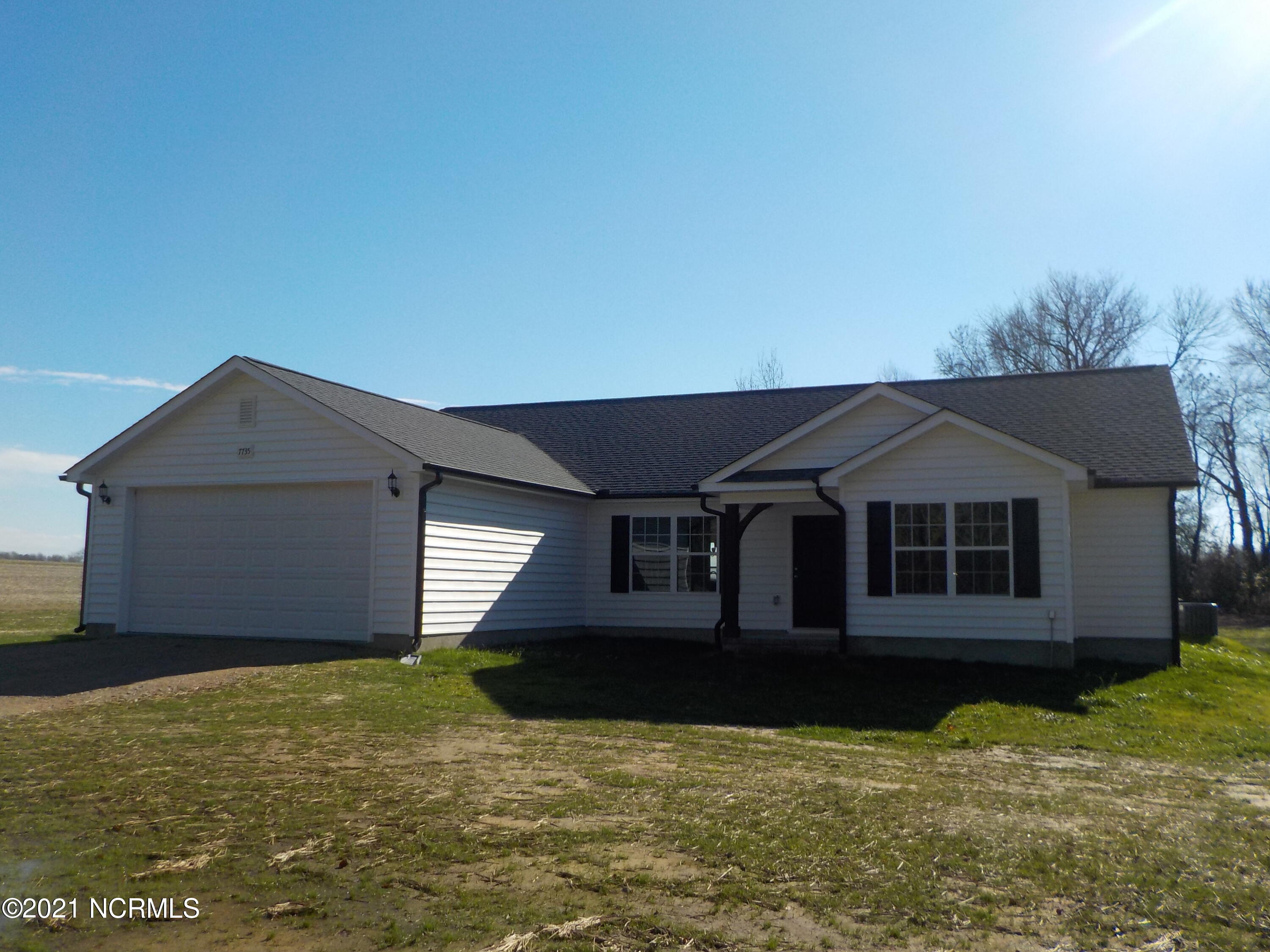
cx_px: 635
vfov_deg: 46.8
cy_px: 476
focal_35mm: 30
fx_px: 1101
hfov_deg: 60.0
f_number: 3.3
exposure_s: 1/1250
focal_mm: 4.1
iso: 125
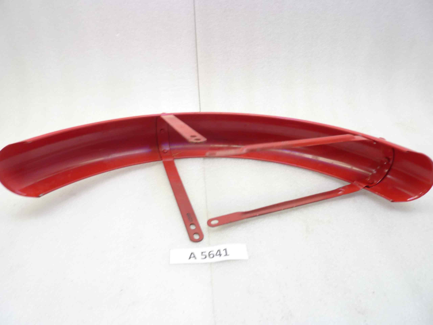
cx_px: 216
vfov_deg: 54.9
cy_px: 162
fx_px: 313
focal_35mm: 25
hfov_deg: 69.4
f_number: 3.3
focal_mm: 4.1
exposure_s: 1/10
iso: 80
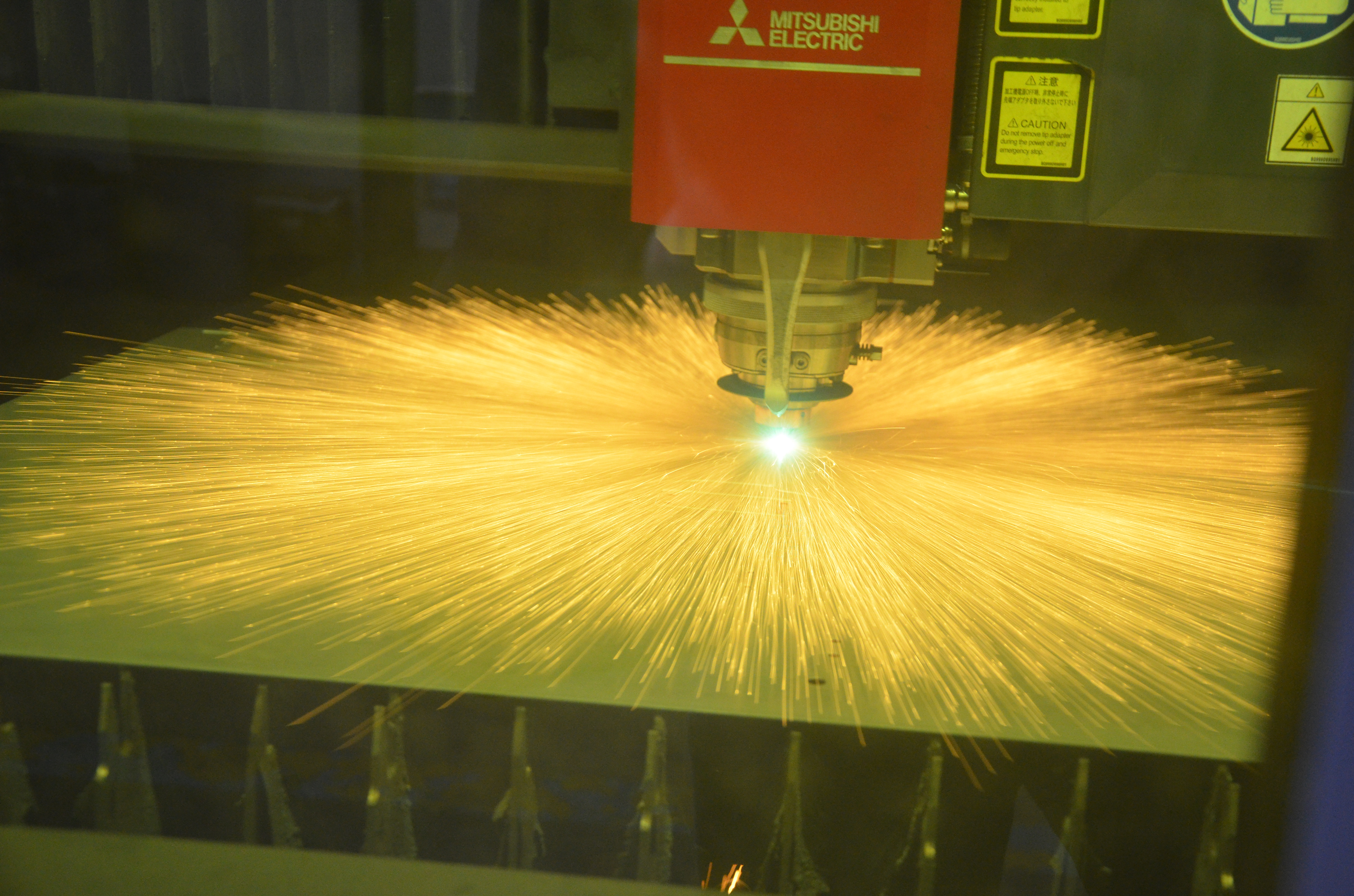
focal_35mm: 45
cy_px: 448
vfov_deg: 29.7
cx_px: 677
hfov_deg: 43.7
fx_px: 1689
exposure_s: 1/20
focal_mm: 30
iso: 1600
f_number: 4.2
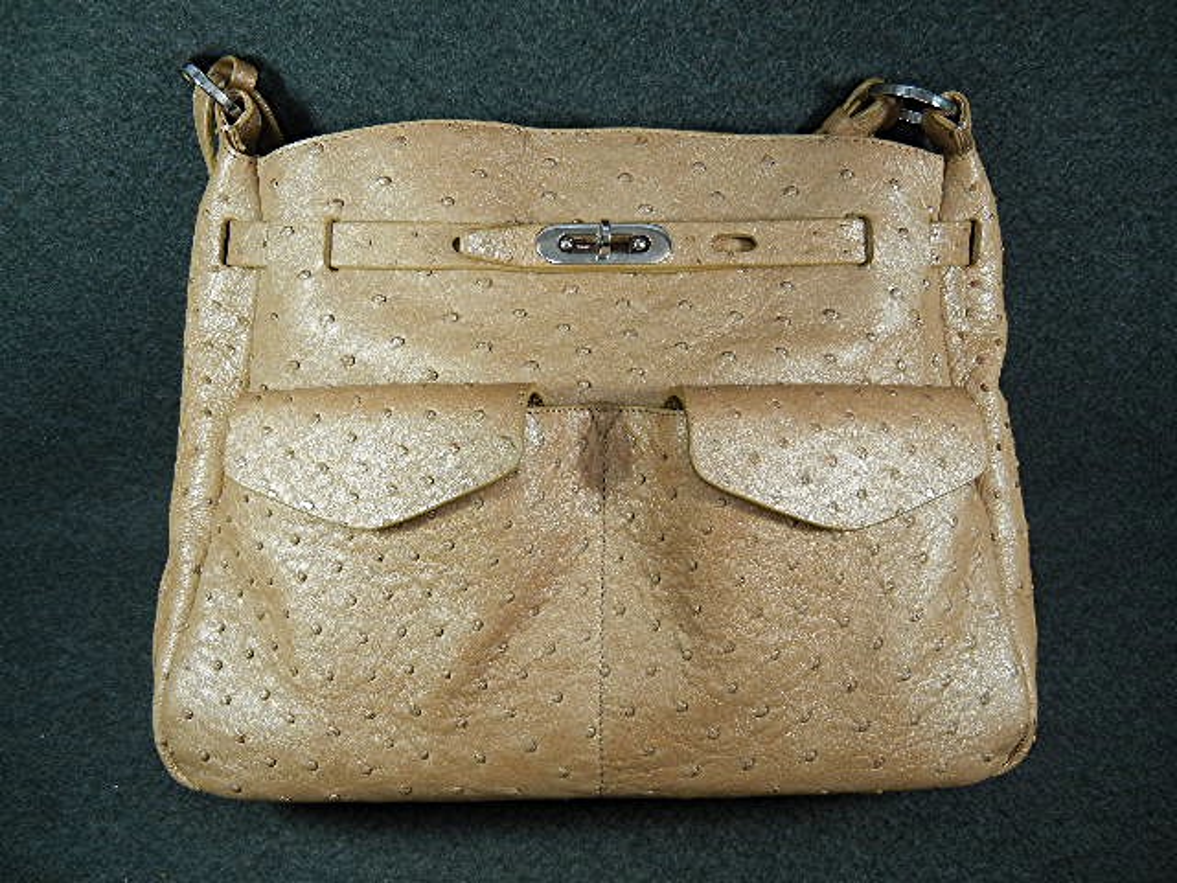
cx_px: 588
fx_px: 1020
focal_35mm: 30
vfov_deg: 46.8
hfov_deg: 60.0
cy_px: 442
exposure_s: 1/30
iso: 190
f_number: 3.5
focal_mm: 5.4
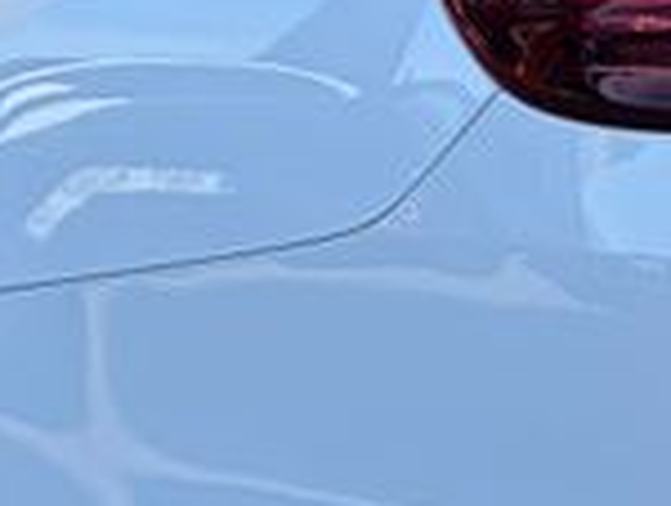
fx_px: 3436
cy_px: -166
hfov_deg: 11.1
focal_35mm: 177
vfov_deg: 8.3
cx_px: 492
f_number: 1.6
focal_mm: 5.96
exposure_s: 1/1081
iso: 50
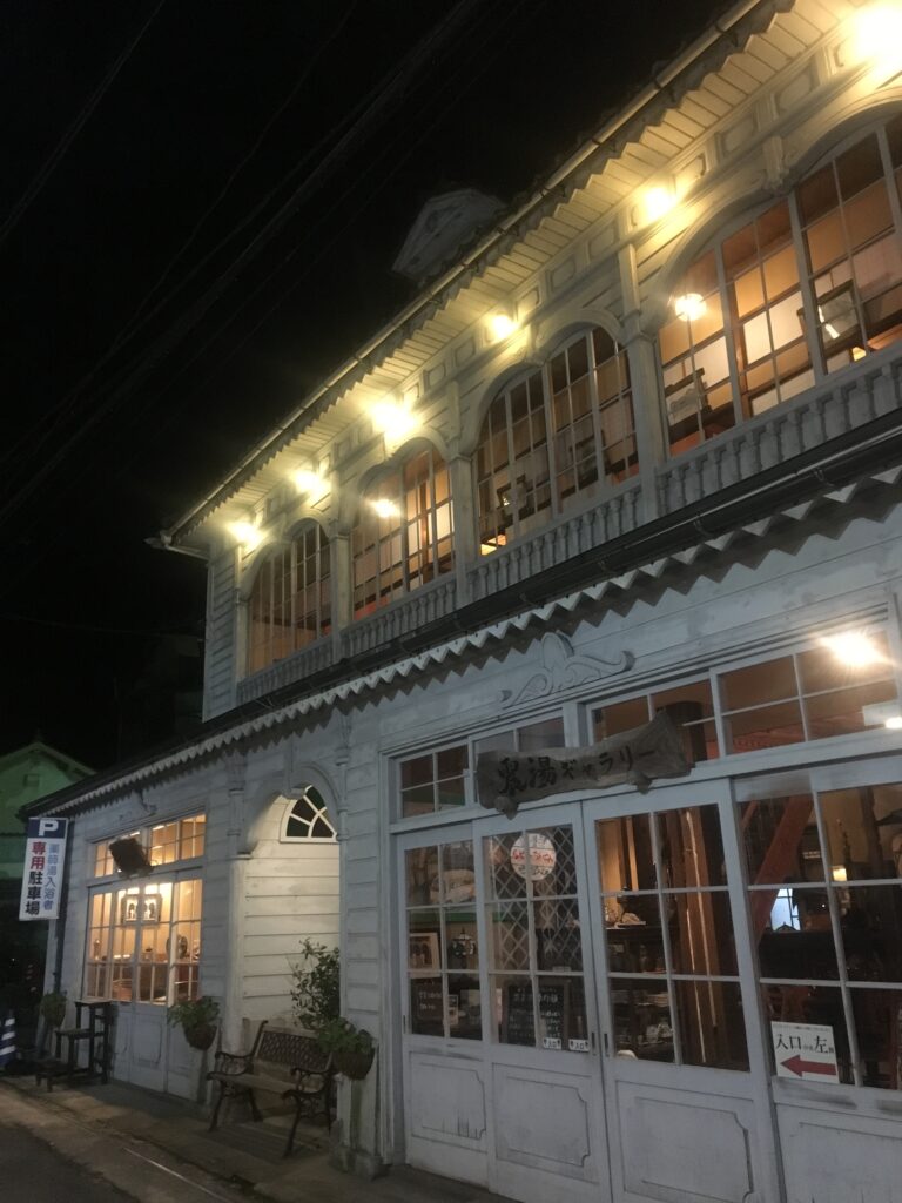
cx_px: 451
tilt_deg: +17.8
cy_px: 602
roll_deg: +2.7
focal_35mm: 29
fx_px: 1008
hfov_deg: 48.2
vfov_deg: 61.7
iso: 320
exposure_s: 1/15
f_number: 2.2
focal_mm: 4.15
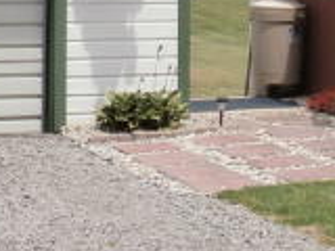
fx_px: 1819
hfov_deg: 10.5
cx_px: 239
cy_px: -132
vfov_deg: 7.7
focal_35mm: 188
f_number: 11
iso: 100
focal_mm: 8.29
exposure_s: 1/80
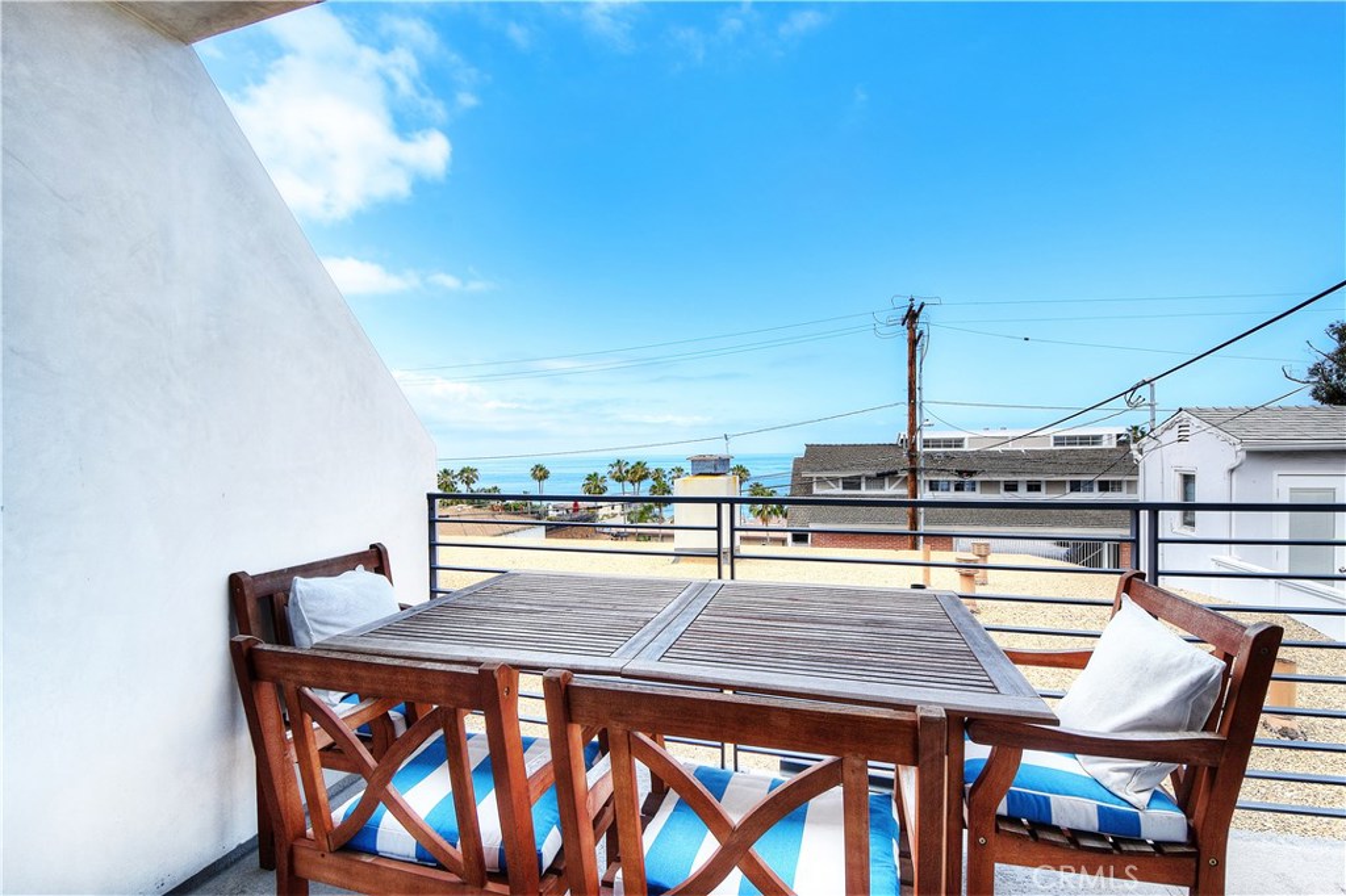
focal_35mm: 15
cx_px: 673
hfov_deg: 100.4
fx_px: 561
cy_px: 448
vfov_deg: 77.3
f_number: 8
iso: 100
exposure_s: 1/320
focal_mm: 10
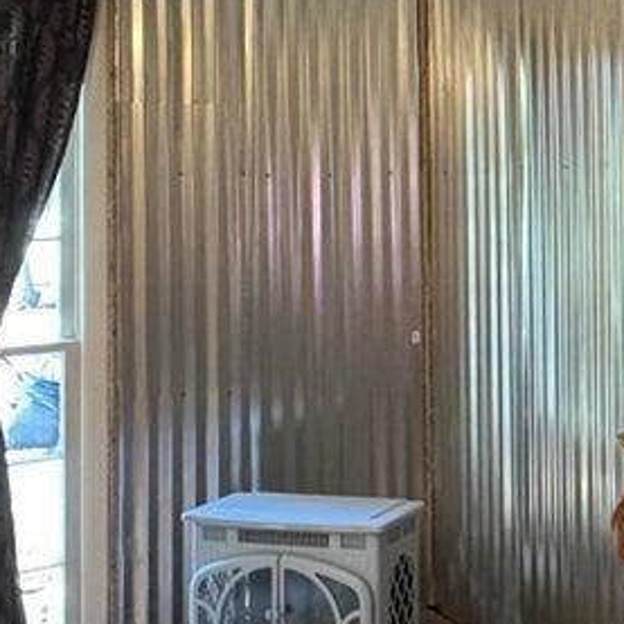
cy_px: 135
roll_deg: +1.2
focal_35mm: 61
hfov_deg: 25.3
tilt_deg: +1.5
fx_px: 1244
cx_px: 751
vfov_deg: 27.7
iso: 640
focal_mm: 2.22
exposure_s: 1/60
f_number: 2.2
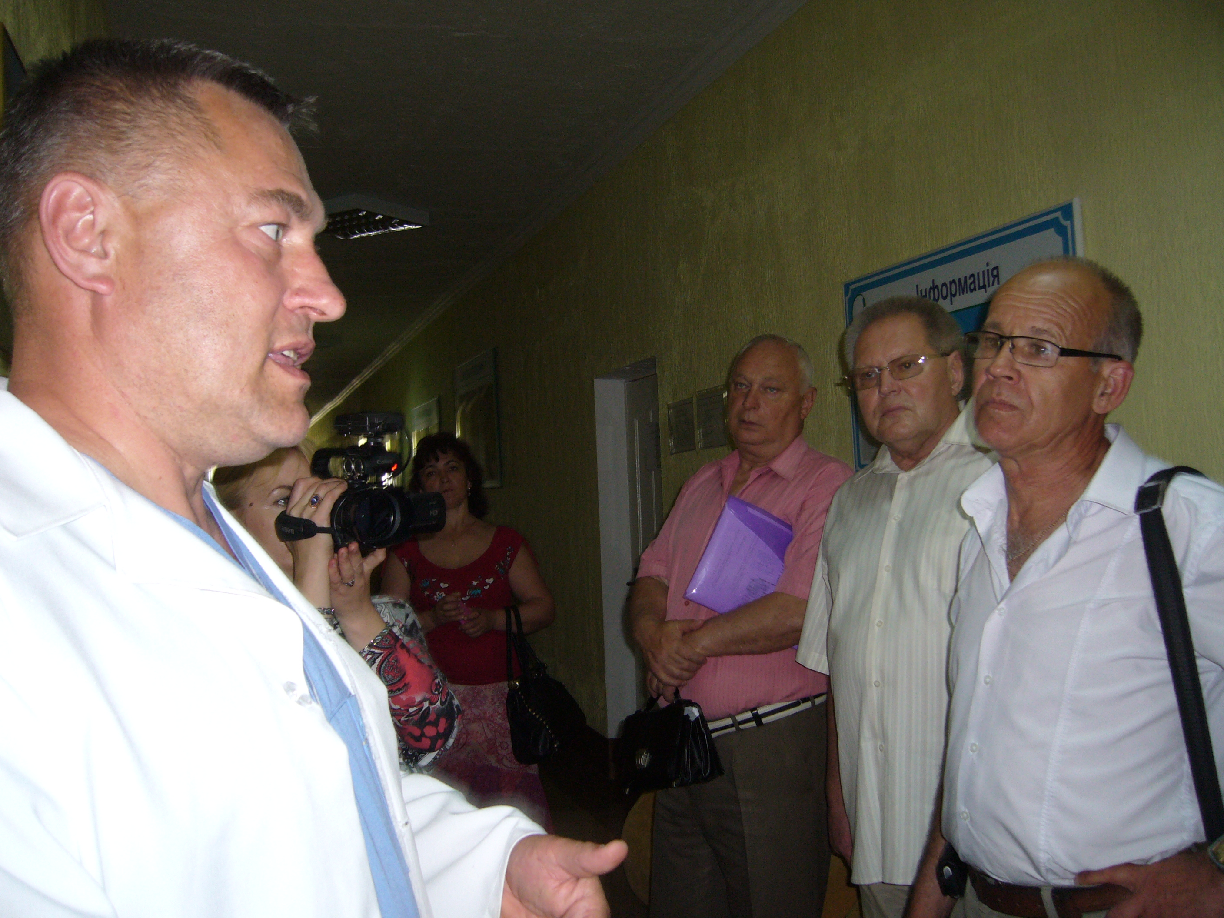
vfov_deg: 40.7
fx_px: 1238
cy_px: 459
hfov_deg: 52.6
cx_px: 612
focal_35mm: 35
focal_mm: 5.8
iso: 125
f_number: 2.8
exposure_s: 1/30
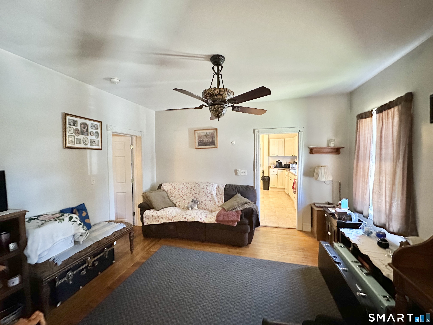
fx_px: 175
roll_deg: +0.2
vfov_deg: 85.7
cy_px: 162
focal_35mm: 14
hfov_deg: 102.1
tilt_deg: -2.7
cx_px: 216
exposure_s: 1/60
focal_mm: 2.22
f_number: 2.2
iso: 1000
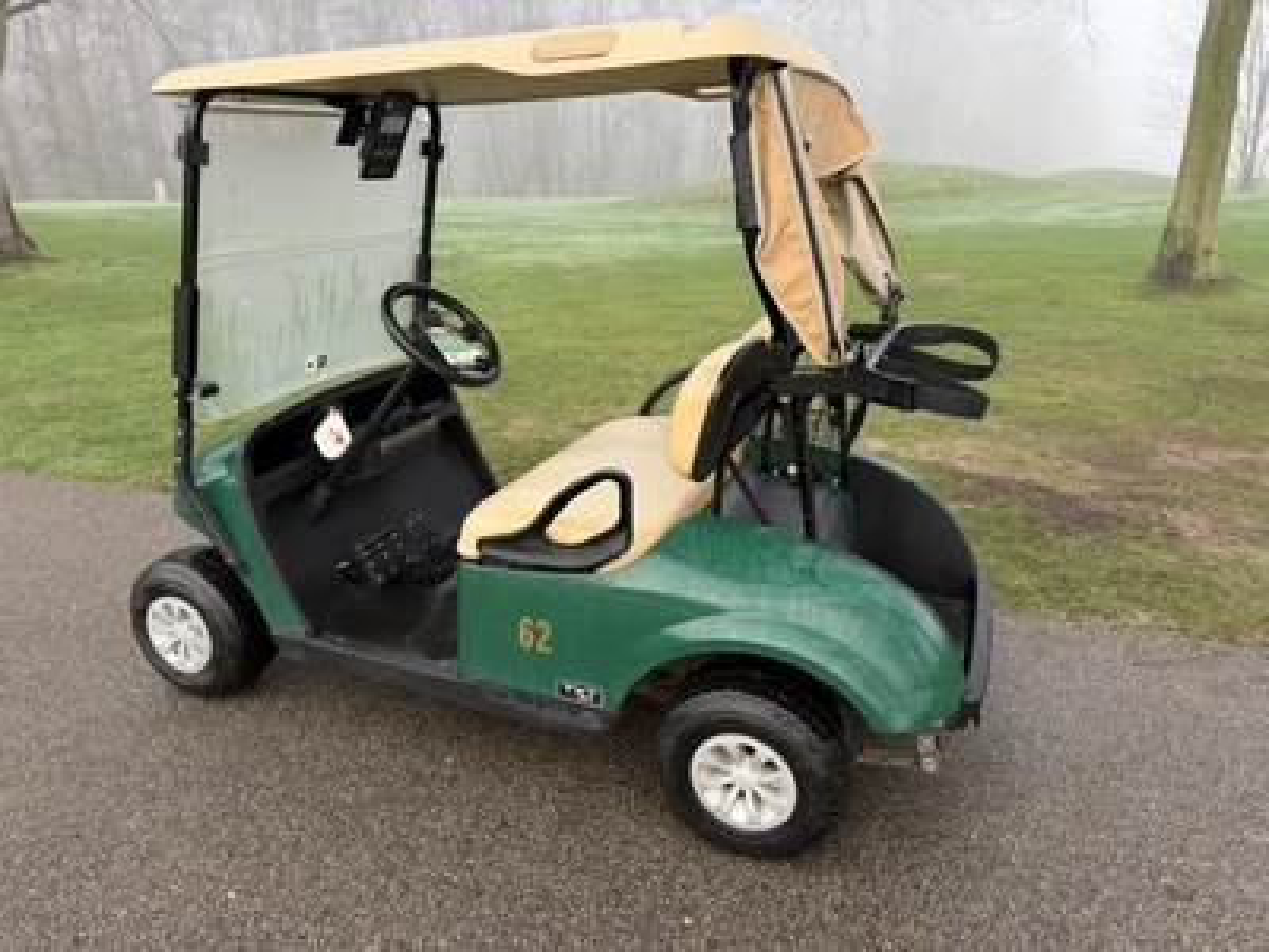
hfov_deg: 71.6
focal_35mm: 24
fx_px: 880
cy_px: 476
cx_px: 634
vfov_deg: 56.8
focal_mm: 6.76
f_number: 1.78
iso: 80
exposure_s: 1/501
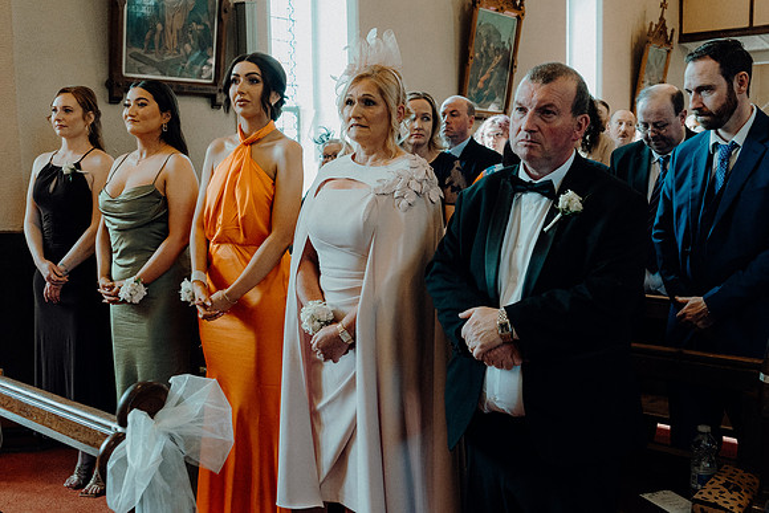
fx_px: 769
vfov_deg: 36.9
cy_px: 256
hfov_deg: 53.1
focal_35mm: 36
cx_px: 384
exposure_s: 1/200
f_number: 3.5
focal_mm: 24
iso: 2500
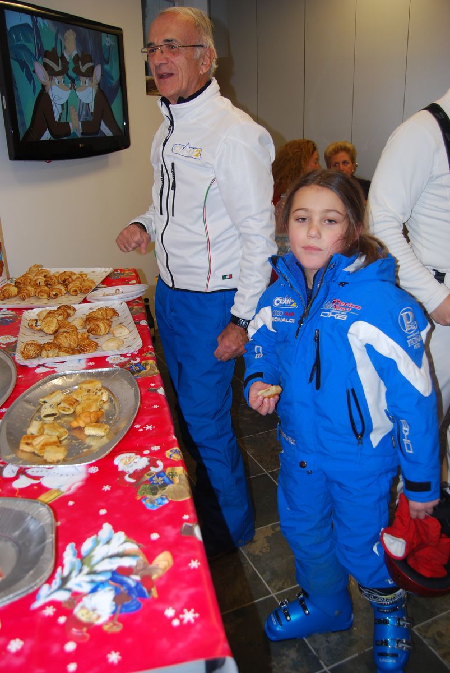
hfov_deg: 43.7
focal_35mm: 30
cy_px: 336
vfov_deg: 61.9
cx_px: 225
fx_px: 561
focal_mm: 20
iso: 200
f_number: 3.8
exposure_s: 1/60
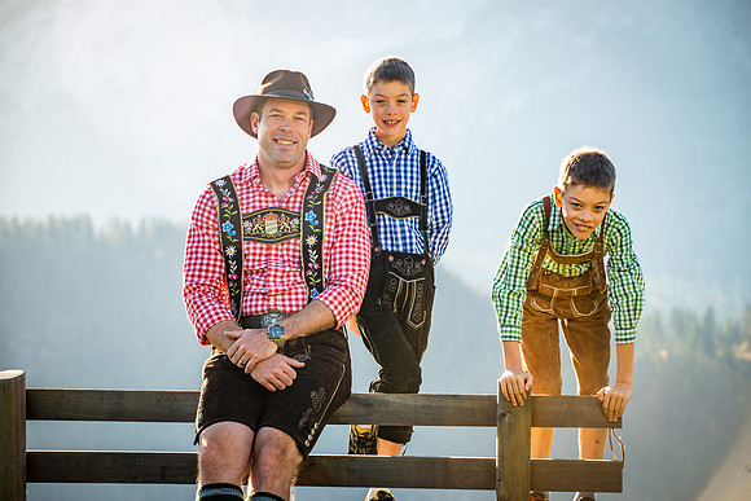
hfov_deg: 15.2
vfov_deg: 10.2
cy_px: 250
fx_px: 2817
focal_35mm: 135
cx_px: 376
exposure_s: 1/250
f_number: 8
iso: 100
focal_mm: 135
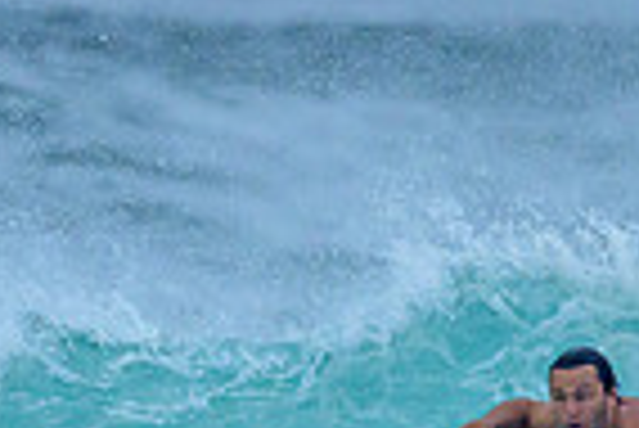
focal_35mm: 4461
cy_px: 740
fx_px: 79262
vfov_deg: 0.3
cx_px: 356
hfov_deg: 0.5
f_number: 6.3
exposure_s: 1/3200
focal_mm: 800
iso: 1250
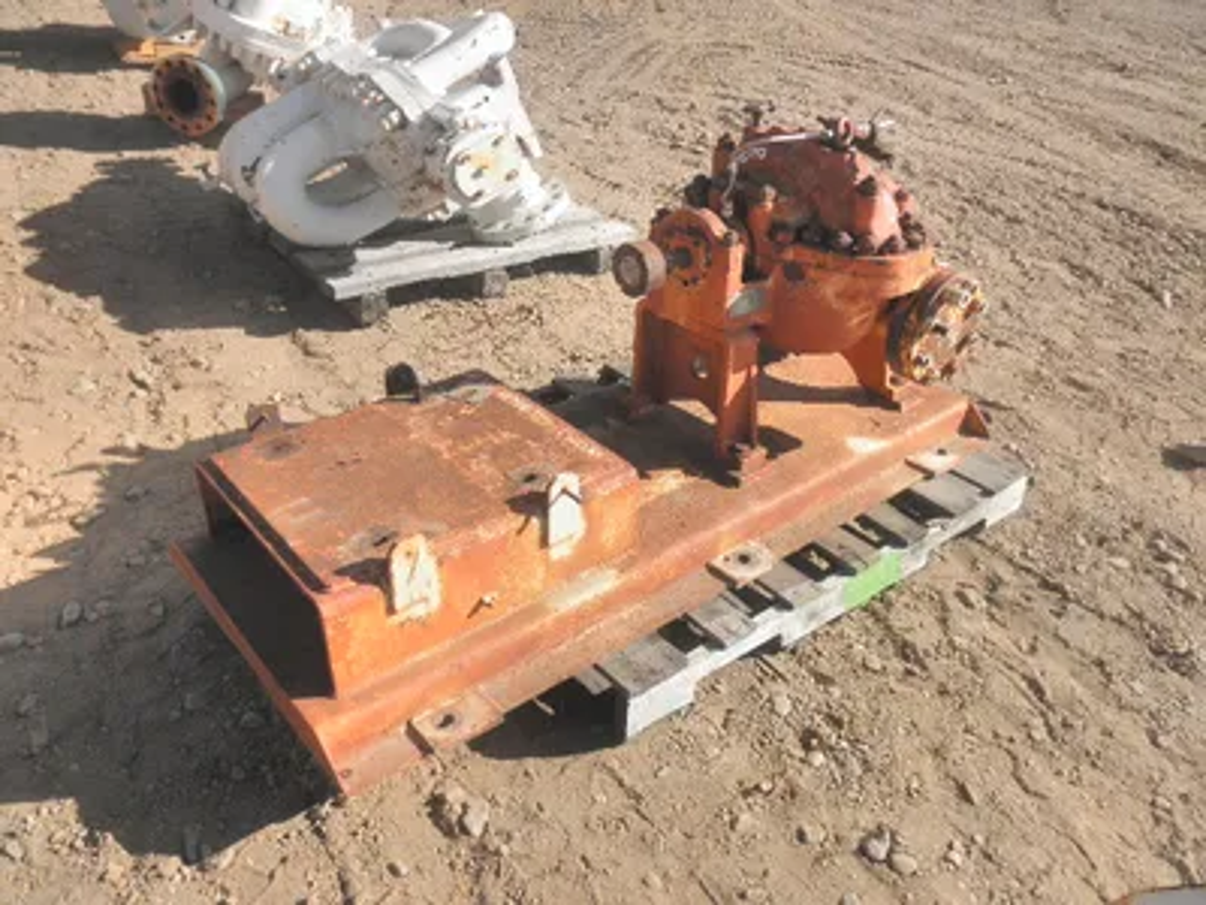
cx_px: 603
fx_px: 976
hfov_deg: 63.4
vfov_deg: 49.7
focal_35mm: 28
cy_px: 452
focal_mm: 5
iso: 64
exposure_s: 1/125
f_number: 8.5
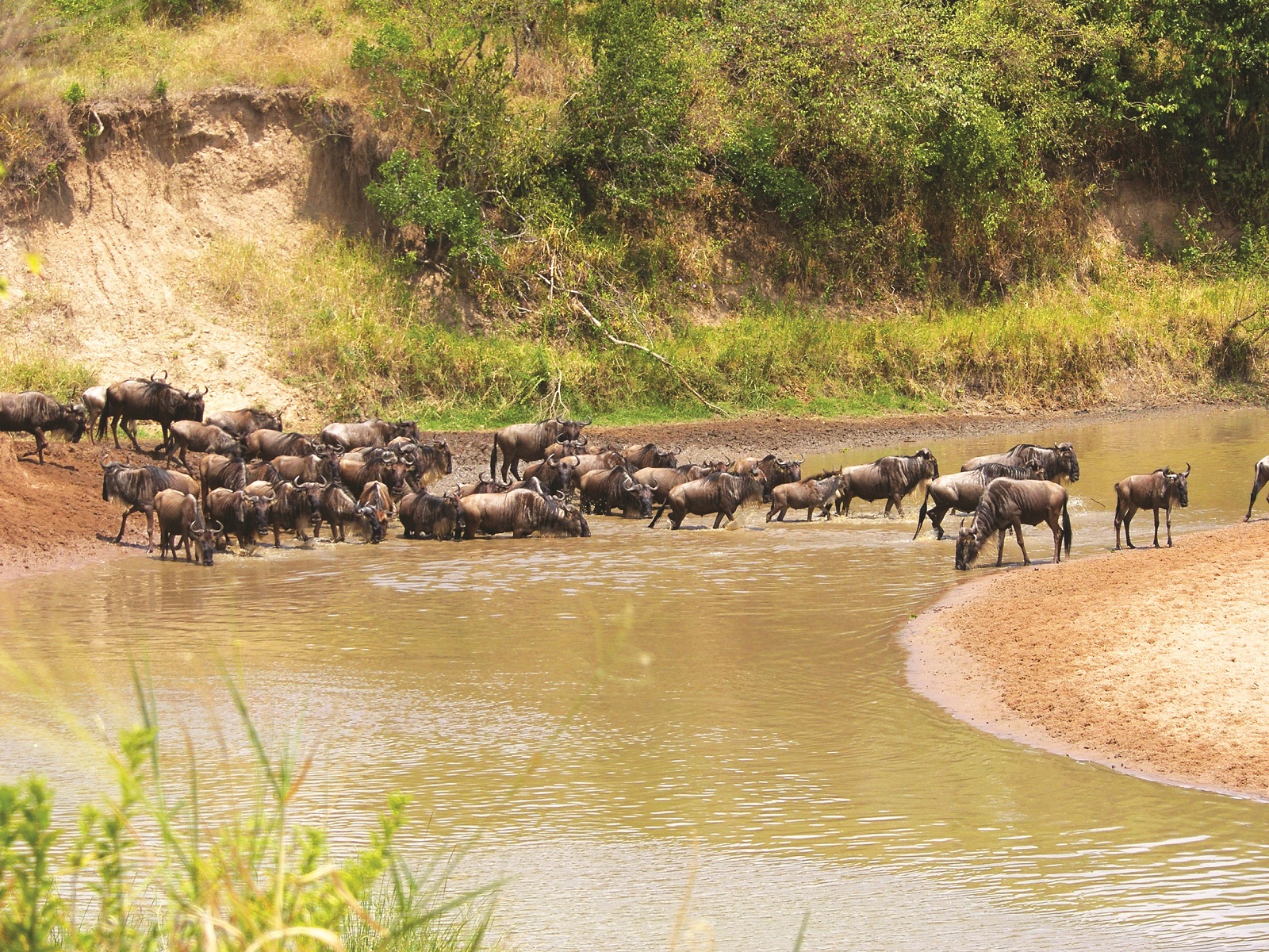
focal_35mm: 170
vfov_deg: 8.7
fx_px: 6232
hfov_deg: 11.6
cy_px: 476
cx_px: 634
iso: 50
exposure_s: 1/400
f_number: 5
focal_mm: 43.9
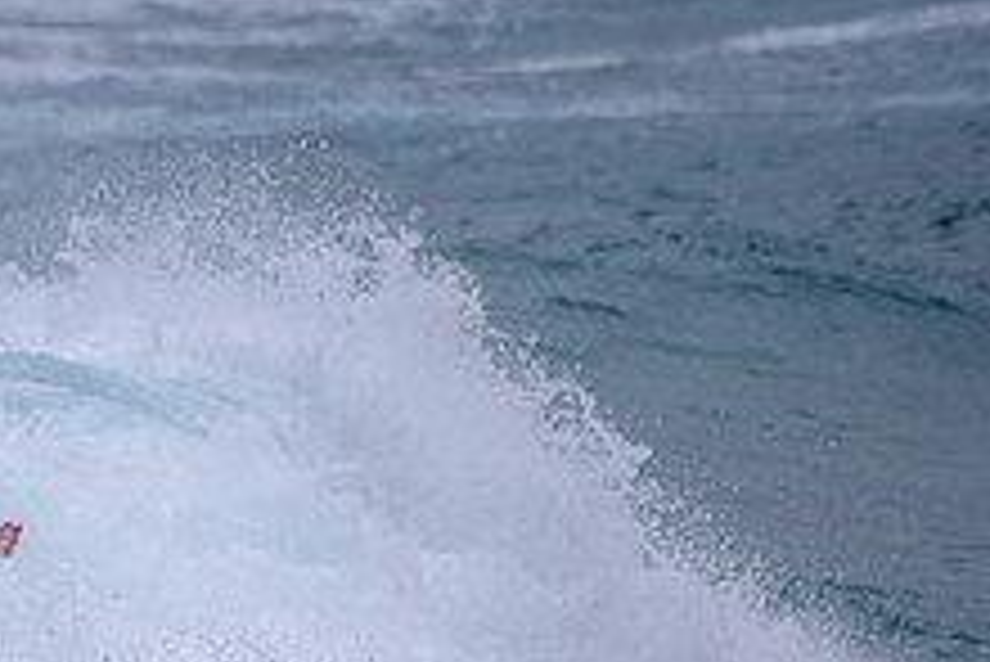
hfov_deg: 1.3
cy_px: 743
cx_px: -223
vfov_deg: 0.9
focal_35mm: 1613
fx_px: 44385
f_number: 5.6
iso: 180
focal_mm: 500
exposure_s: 1/2000
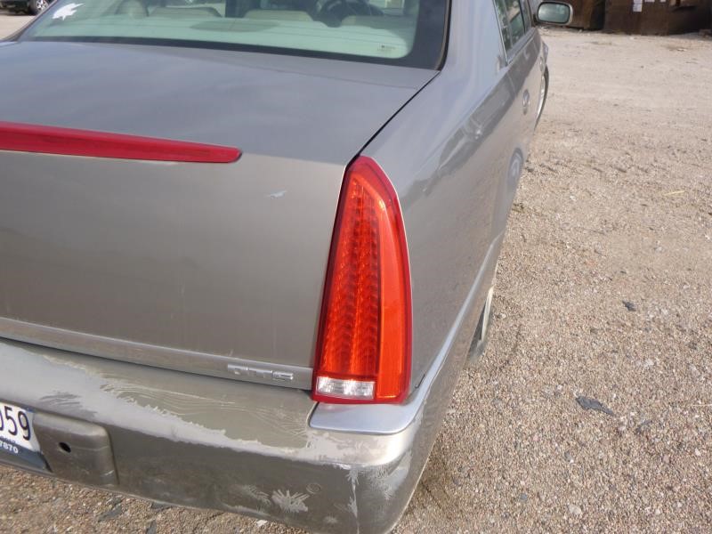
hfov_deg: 69.4
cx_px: 356
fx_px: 514
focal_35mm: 25
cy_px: 267
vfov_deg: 54.9
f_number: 3.9
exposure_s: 1/400
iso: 100
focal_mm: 4.5
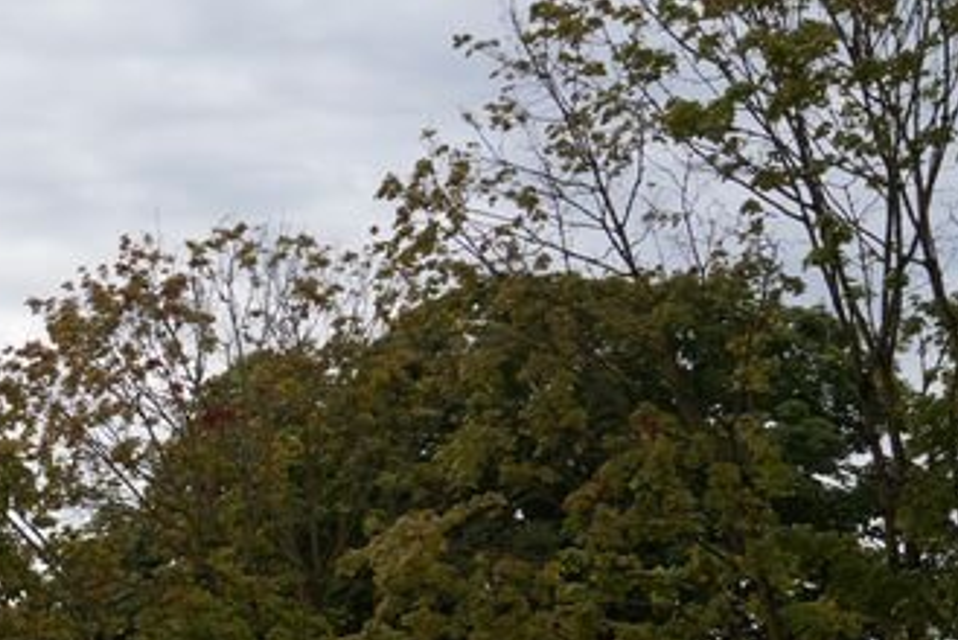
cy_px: 897
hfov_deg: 16.1
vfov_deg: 11.5
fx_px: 3063
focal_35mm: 115
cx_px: -512
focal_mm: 37
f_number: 10
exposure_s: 1/125
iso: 100
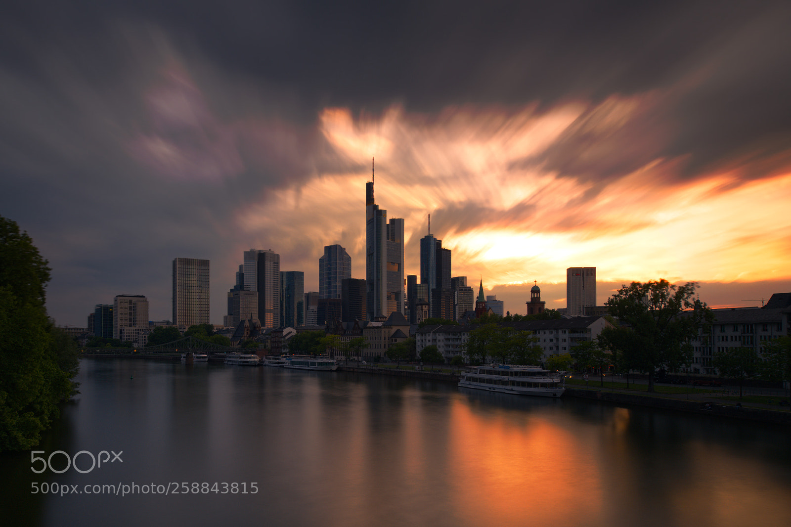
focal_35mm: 24
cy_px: 264
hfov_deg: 73.8
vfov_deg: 53.1
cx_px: 396
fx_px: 527
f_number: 13
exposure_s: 152
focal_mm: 24
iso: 64
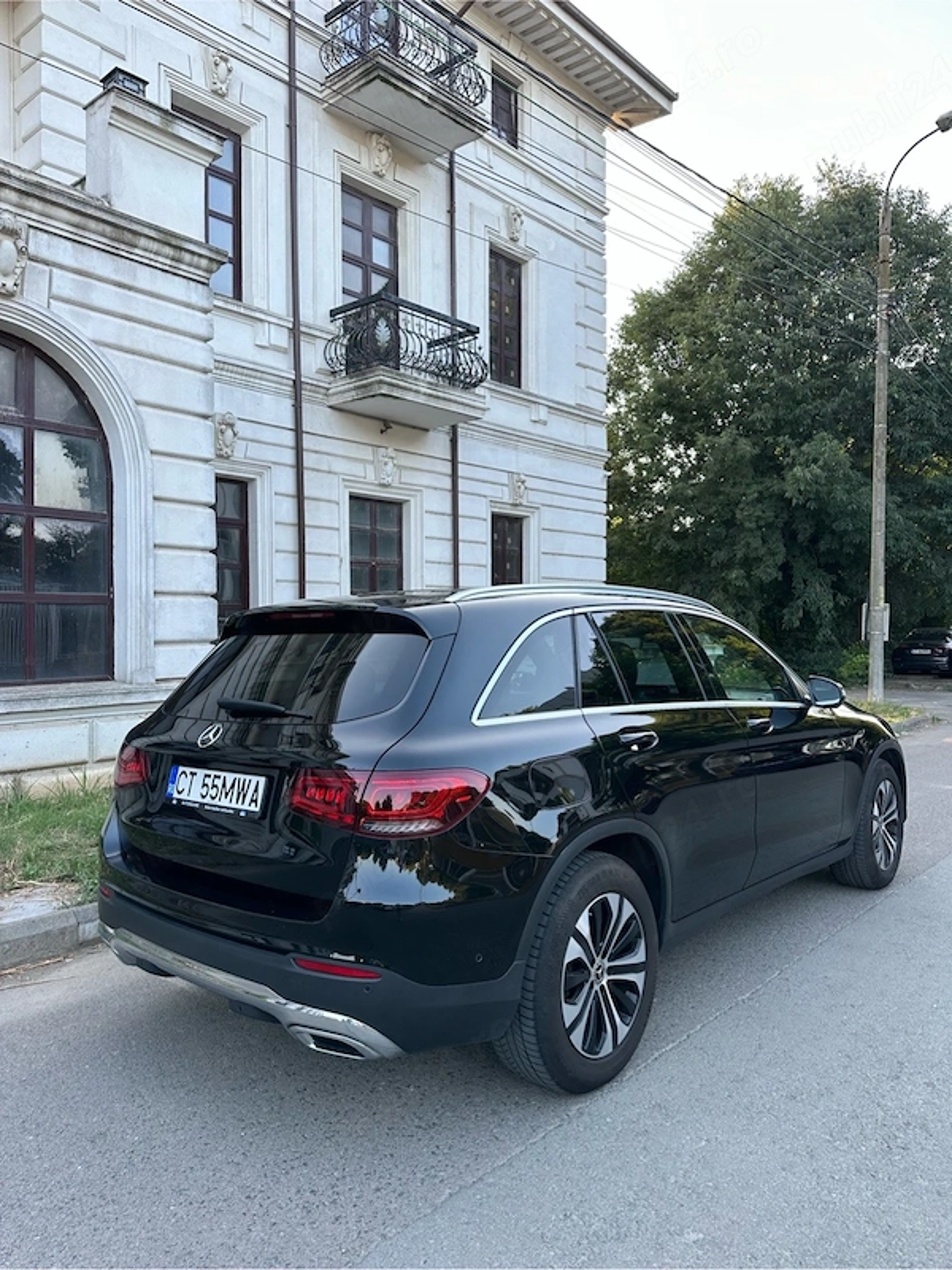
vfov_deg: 71.6
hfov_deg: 56.8
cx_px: 476
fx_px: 880
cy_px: 635
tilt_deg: -1.0
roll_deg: -1.2
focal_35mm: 24
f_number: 1.78
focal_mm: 6.86
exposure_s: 1/279
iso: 80
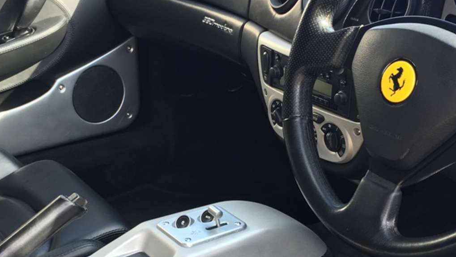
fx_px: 750
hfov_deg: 33.8
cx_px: 215
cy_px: 232
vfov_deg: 19.1
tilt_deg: -29.0
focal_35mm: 62
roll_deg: -1.6
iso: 25
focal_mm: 4.15
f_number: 2.2
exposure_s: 1/100
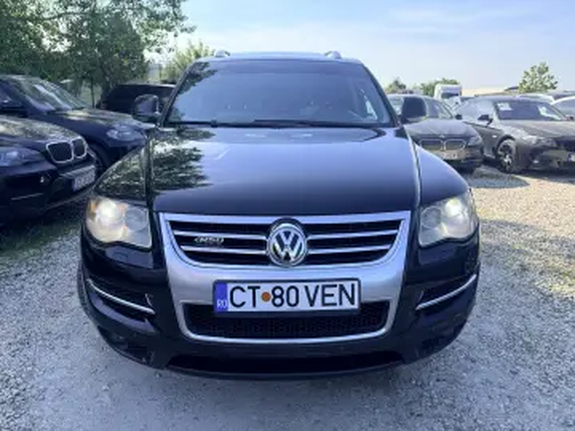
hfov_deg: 71.6
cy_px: 216
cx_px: 288
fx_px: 399
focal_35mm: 24
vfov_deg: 56.8
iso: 100
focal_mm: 6.76
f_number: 1.78
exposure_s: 1/1385
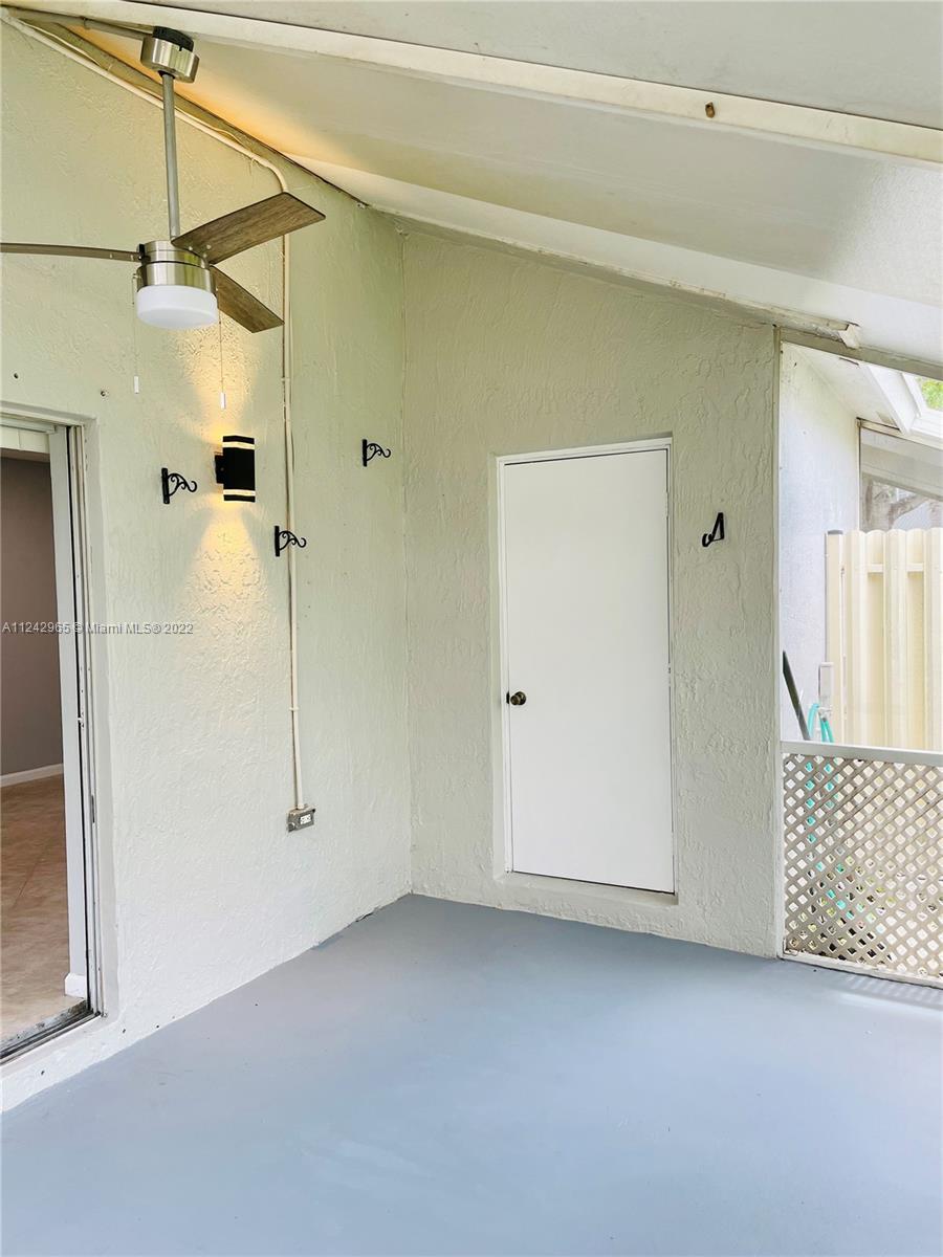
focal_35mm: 26
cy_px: 628
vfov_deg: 67.3
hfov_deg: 53.1
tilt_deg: -3.2
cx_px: 472
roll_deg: +1.4
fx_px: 944
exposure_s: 1/121
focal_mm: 4.2
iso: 40
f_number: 1.6
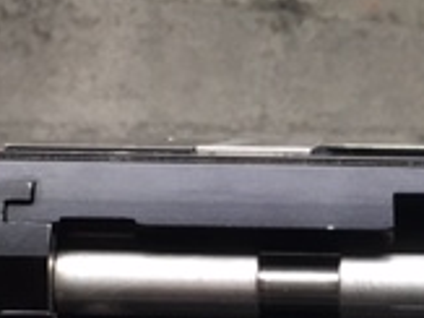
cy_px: 229
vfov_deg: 12.9
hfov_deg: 17.1
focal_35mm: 114
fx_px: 1395
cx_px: 338
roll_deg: +0.0
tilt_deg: -2.8
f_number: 2.2
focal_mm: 4.15
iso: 32
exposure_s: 1/30
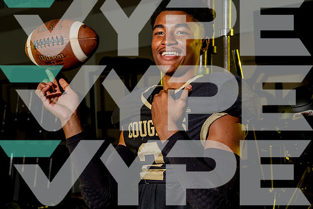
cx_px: 144
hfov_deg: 29.6
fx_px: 591
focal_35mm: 68
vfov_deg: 20.0
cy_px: 133
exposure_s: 1/250
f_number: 5.6
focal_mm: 45
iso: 250
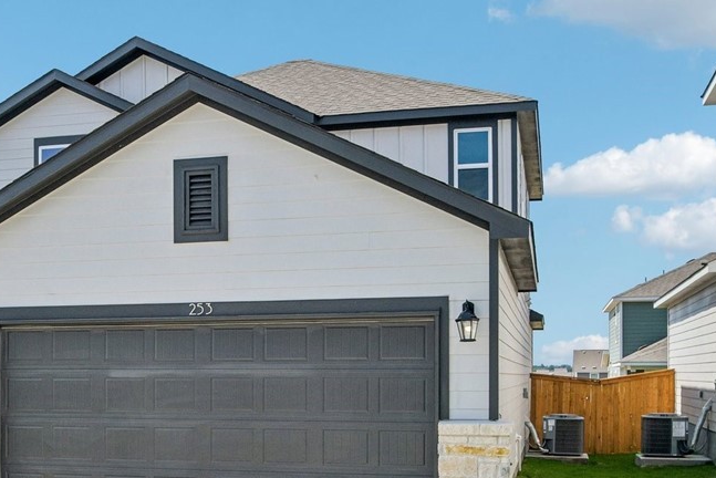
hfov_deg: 37.4
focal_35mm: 52
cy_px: 347
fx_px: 1035
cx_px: 197
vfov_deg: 25.8
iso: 400
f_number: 8
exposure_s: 1/1000
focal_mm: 21
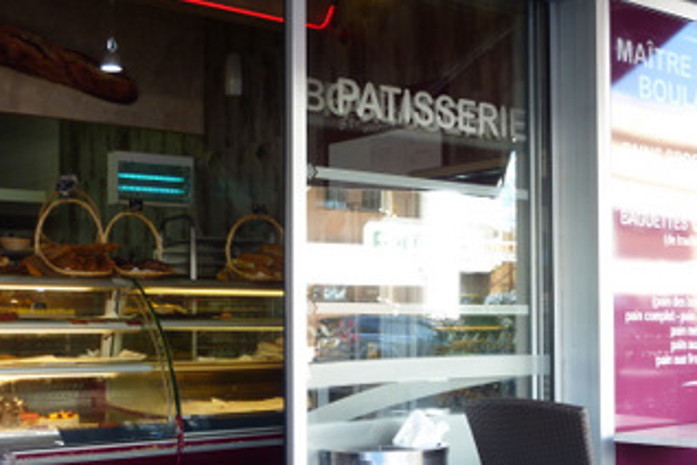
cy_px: 287
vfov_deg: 24.6
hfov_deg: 36.2
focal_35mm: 55
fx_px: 1065
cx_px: 348
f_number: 3.7
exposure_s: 1/30
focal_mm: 6.9
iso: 100
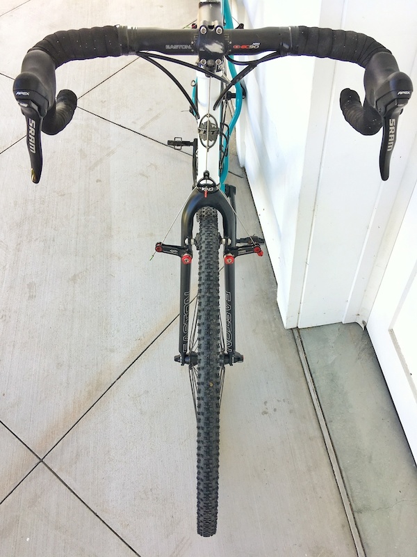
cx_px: 208
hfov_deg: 48.2
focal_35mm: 29
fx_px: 466
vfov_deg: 61.7
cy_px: 278
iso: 25
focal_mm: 4.15
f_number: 2.2
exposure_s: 1/177
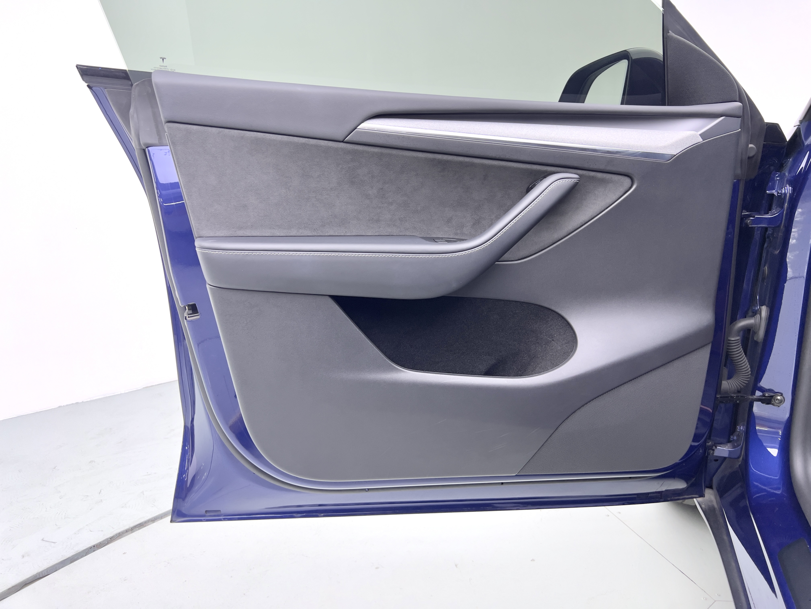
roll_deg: +1.0
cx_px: 406
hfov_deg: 67.3
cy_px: 304
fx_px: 609
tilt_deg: -13.3
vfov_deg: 53.1
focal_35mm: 26
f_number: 1.5
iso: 80
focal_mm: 5.7
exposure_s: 1/111
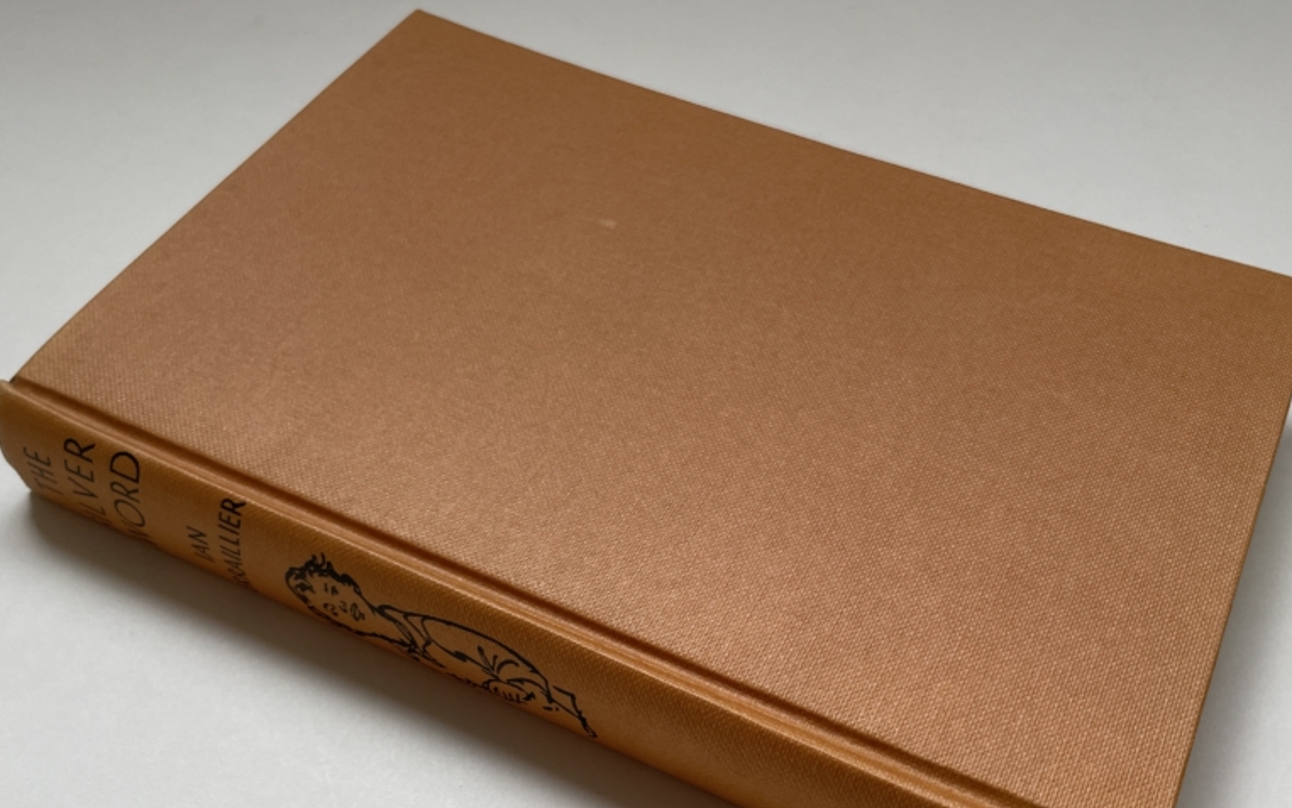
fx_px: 1303
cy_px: 564
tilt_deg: -51.8
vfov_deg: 34.0
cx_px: 650
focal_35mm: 37
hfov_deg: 52.7
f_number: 1.6
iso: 40
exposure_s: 1/121
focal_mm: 4.2
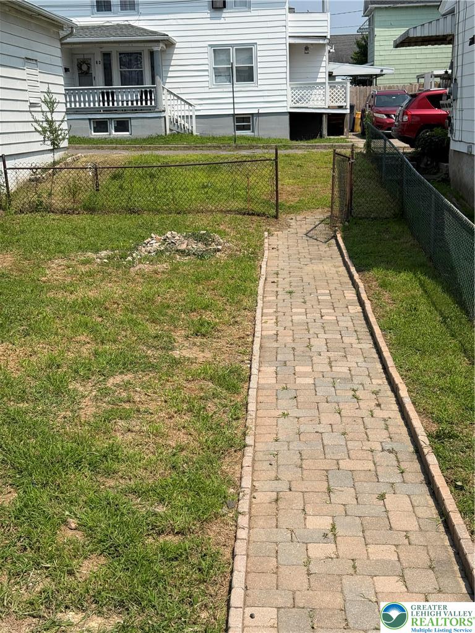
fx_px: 878
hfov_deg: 30.3
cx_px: 238
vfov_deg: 39.7
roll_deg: +0.6
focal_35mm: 48
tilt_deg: -12.3
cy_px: 316
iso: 64
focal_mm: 6.76
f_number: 1.78
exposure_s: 1/5587
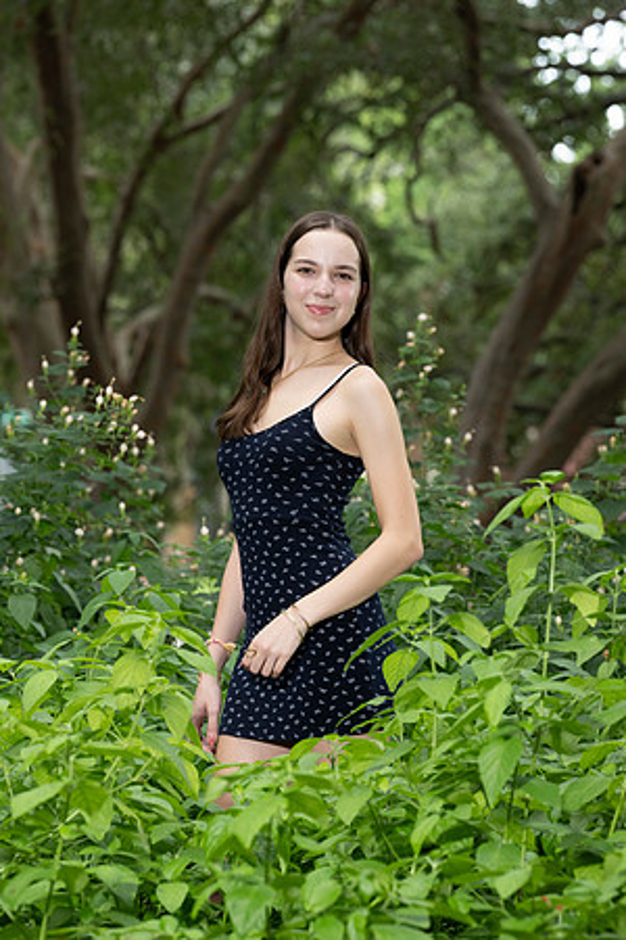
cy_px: 470
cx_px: 313
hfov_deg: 6.9
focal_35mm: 200
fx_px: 5216
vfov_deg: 10.3
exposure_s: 1/200
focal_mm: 200
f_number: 8
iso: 1000
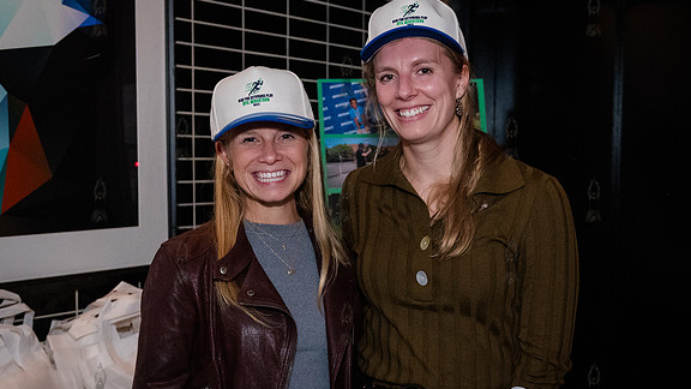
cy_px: 244
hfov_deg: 39.8
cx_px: 373
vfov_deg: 23.0
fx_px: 953
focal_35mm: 52
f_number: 3.5
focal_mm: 38
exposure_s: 1/320
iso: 12800
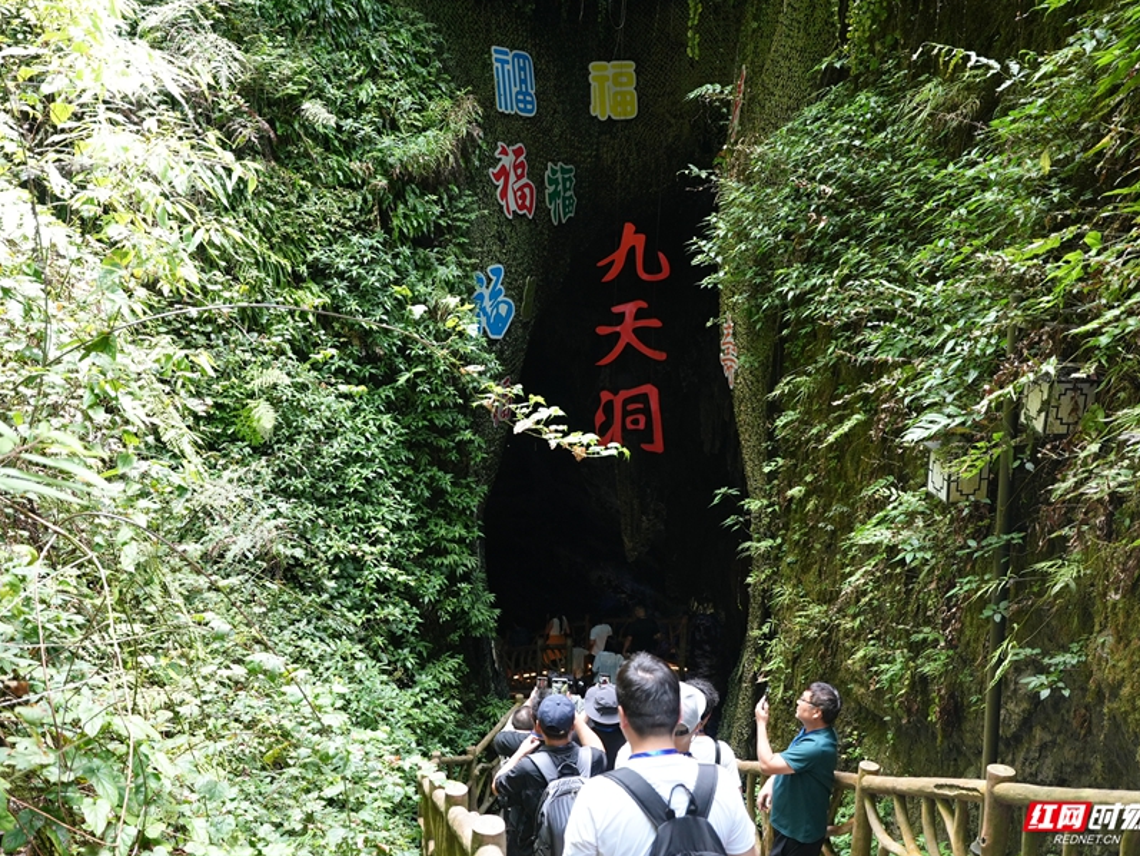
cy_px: 429
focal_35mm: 38
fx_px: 1252
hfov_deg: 48.9
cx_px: 538
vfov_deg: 37.7
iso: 1600
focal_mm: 35
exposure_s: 1/160
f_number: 4
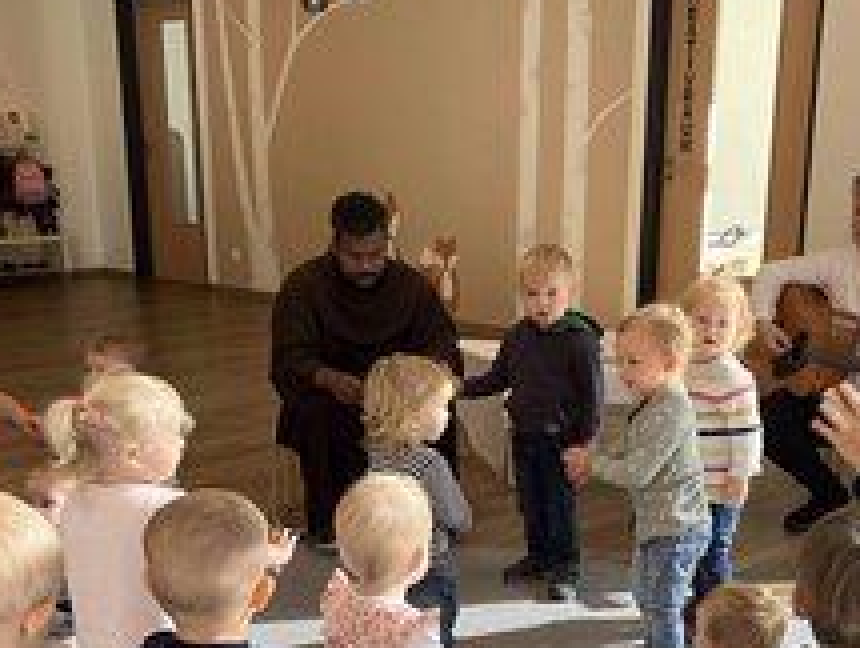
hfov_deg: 36.7
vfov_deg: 27.3
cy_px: 556
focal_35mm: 52
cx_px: 460
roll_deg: +1.0
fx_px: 1294
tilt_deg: -17.6
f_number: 1.8
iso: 80
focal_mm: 3.99
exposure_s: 1/96
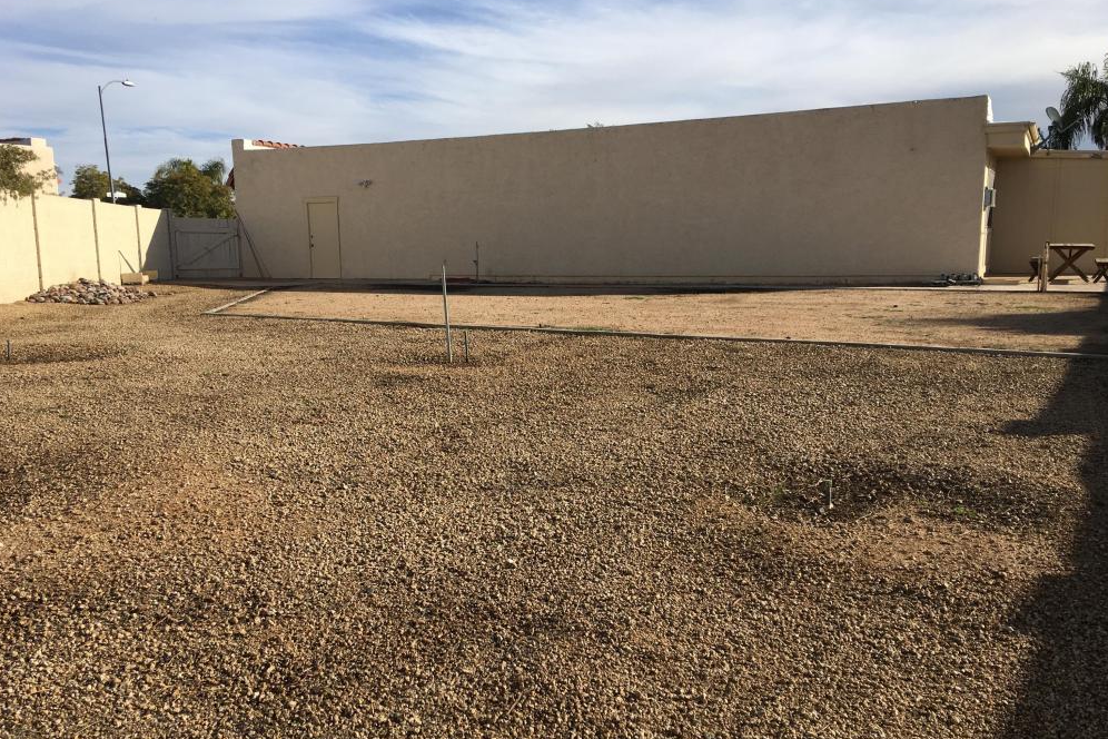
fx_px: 954
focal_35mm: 31
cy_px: 393
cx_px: 548
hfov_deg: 60.3
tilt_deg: -9.1
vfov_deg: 42.3
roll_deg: +0.5
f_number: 2.2
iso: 25
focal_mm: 4.15
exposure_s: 1/1923
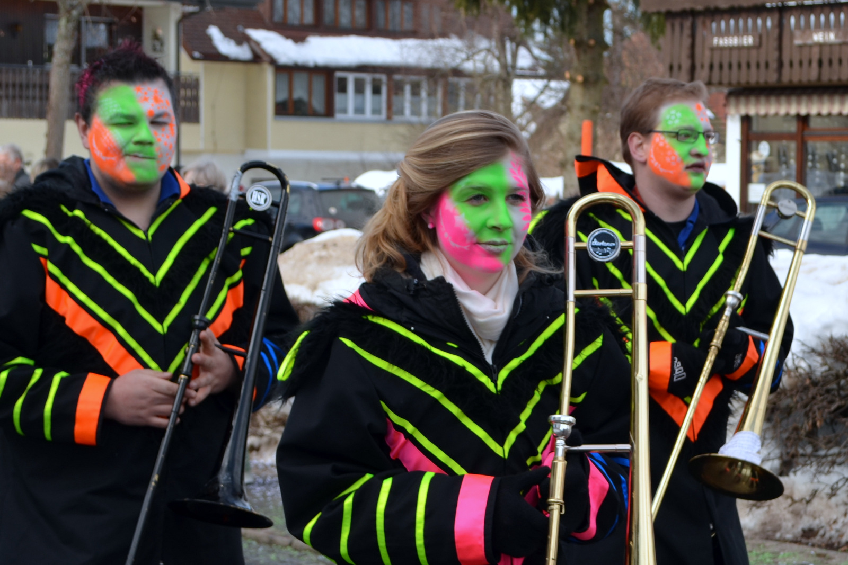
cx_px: 424
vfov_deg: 23.8
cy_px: 282
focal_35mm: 57
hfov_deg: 35.1
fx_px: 1343
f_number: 7.1
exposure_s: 1/200
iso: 100
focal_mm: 38
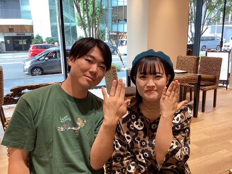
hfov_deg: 58.4
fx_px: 208
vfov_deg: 45.4
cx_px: 116
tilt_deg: -14.4
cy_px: 87
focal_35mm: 31
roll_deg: +1.9
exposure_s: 1/120
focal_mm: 3.3
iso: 80
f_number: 2.4
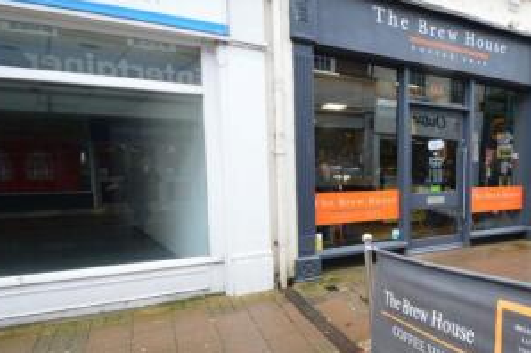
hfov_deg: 68.8
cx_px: 401
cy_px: 193
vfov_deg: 52.9
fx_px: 354
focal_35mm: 24
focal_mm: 10
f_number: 8
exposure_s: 1/60
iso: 560
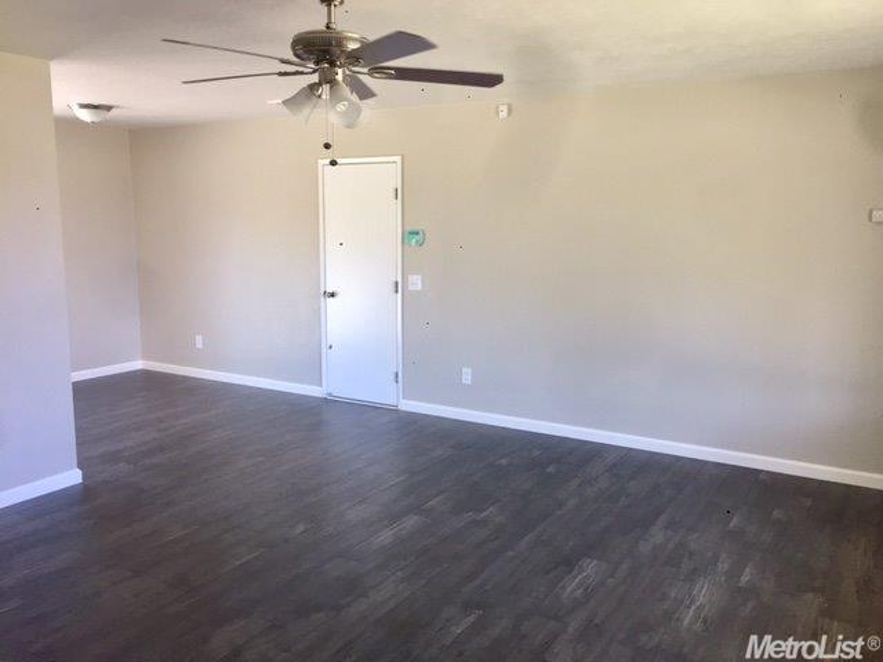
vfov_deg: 48.2
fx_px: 740
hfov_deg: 61.7
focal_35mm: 29
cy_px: 331
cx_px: 442
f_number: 2.2
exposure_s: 1/30
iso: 32
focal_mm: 4.15
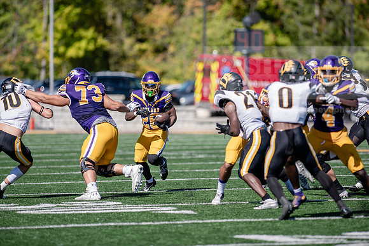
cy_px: 123
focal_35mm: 300
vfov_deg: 4.6
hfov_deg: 6.9
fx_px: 3076
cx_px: 184
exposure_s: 1/2000
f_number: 3.5
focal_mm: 300
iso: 160
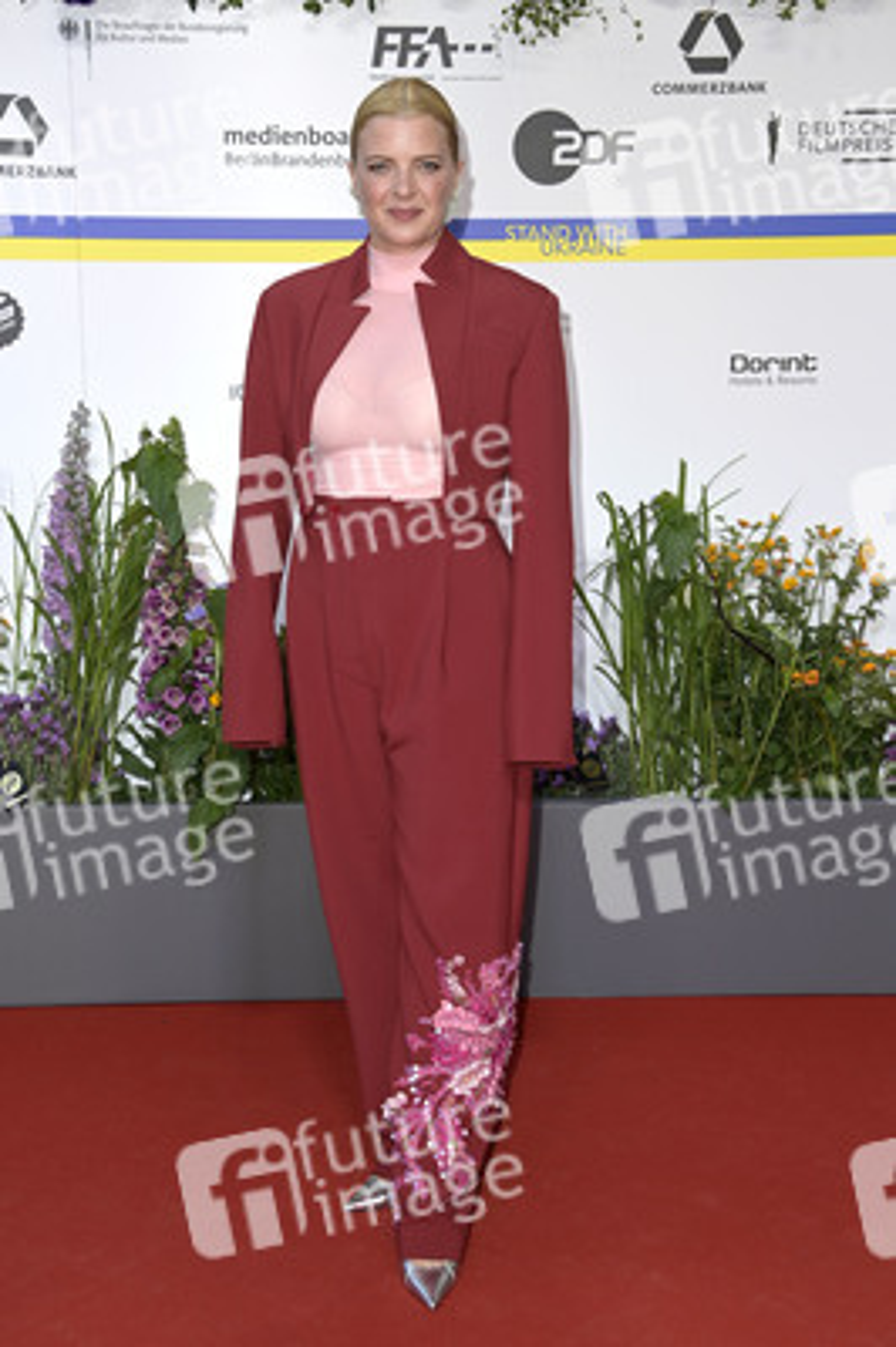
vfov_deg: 35.7
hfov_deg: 24.2
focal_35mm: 56
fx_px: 2094
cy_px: 674
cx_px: 448
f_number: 6.3
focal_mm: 56
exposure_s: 1/250
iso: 640
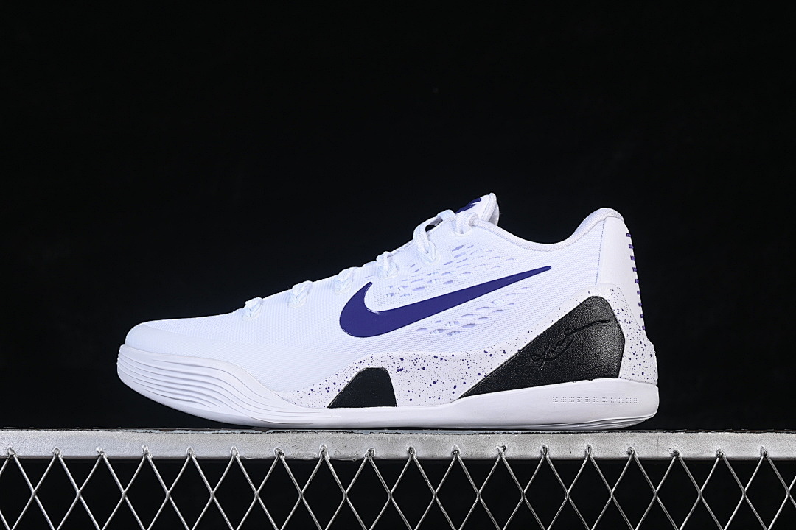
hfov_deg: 27.0
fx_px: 1658
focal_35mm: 75
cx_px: 398
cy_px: 265
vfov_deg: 18.2
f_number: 8
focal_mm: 50
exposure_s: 1/100
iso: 160
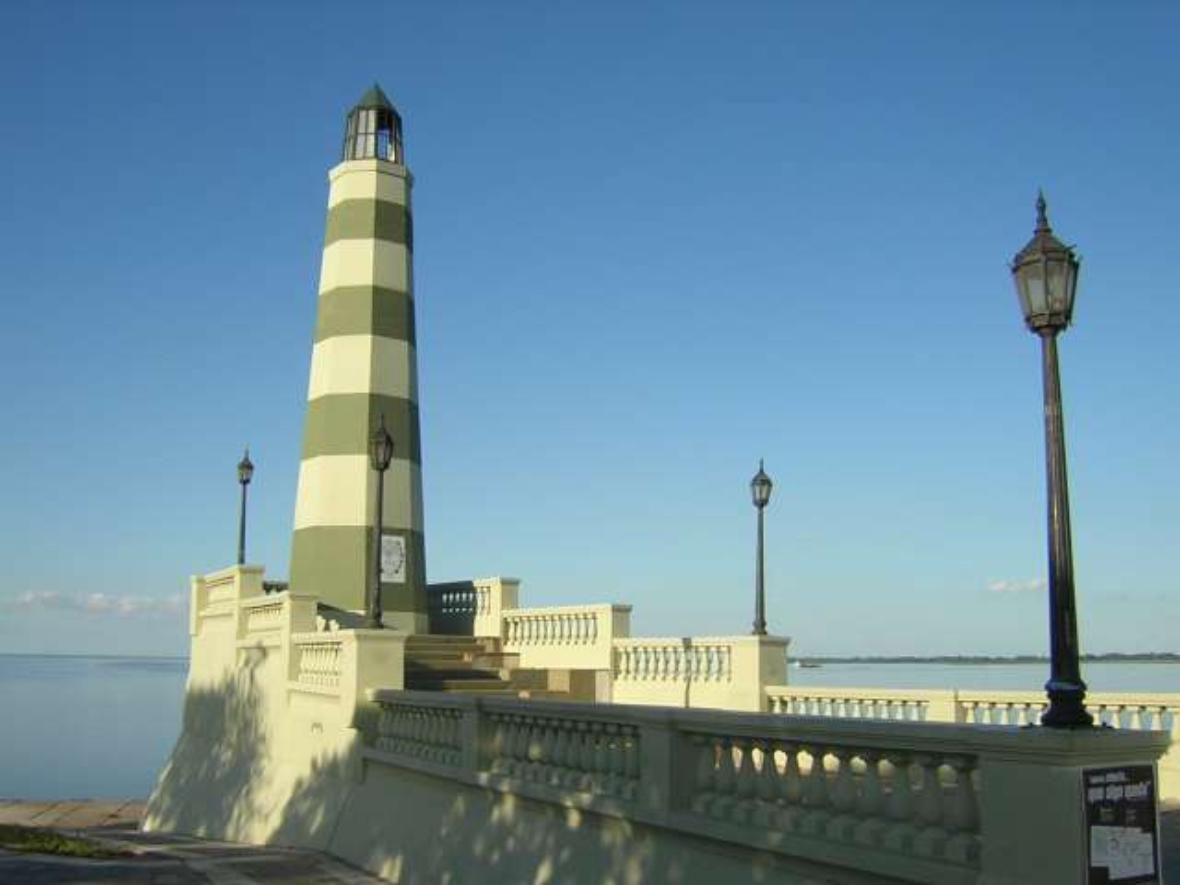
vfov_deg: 39.7
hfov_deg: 51.4
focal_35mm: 36
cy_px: 442
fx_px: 1227
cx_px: 590
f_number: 5.2
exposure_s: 1/382
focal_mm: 4.7
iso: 100
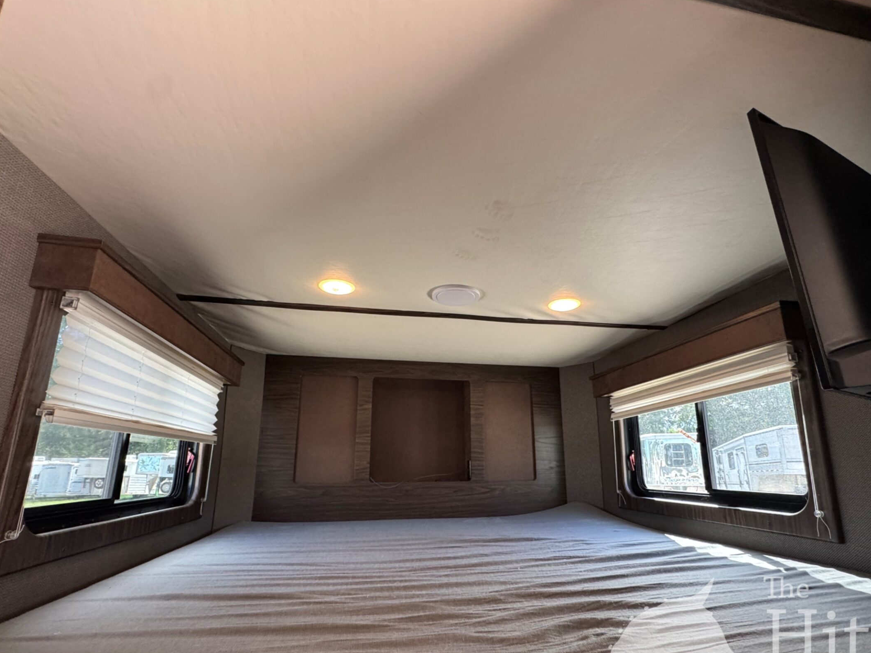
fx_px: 428
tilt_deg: +12.3
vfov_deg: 74.2
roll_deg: +0.3
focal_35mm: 17
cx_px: 455
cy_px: 378
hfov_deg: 91.0
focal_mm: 2.22
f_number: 2.2
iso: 250
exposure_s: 1/99
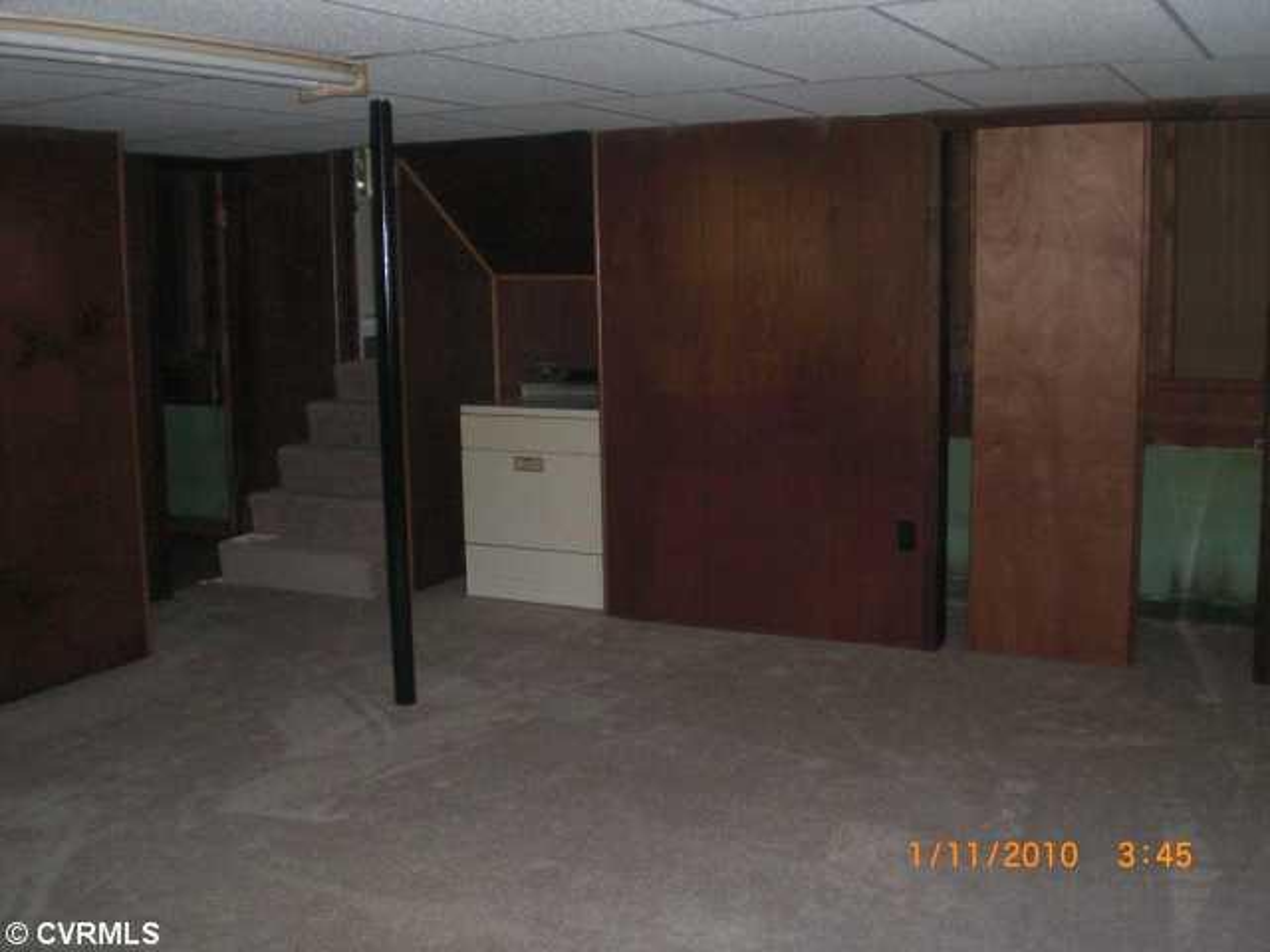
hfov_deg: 49.0
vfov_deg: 37.7
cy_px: 476
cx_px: 635
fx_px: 1394
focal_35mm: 38
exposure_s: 1/60
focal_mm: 6.3
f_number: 3.1
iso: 200
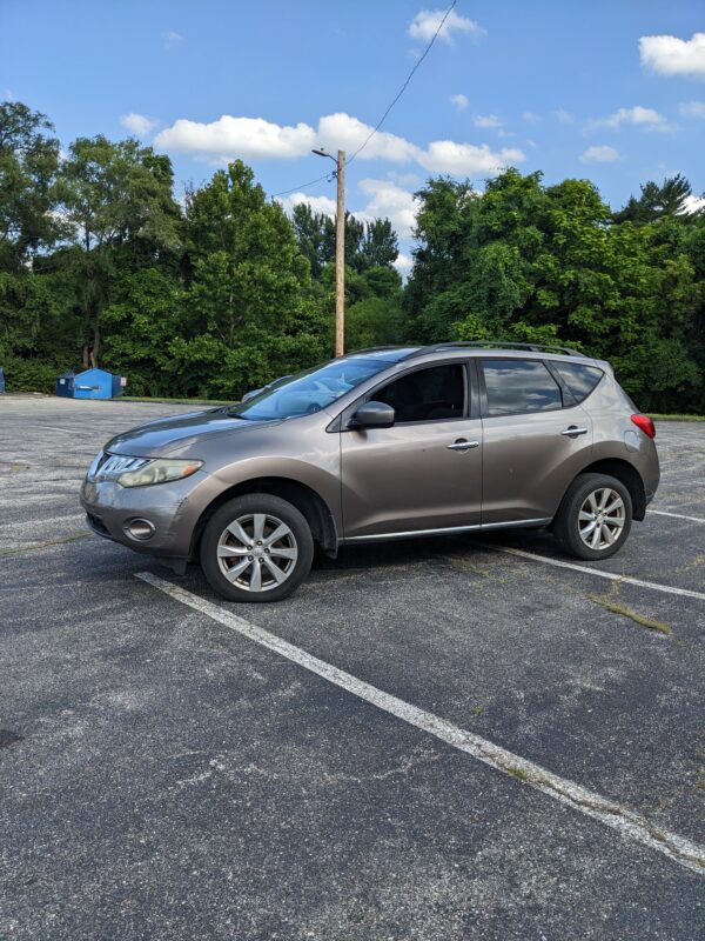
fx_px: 733
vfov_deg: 65.3
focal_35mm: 27
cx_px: 352
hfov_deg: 51.4
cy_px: 470
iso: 65
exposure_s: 1/2611
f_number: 1.73
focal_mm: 4.38
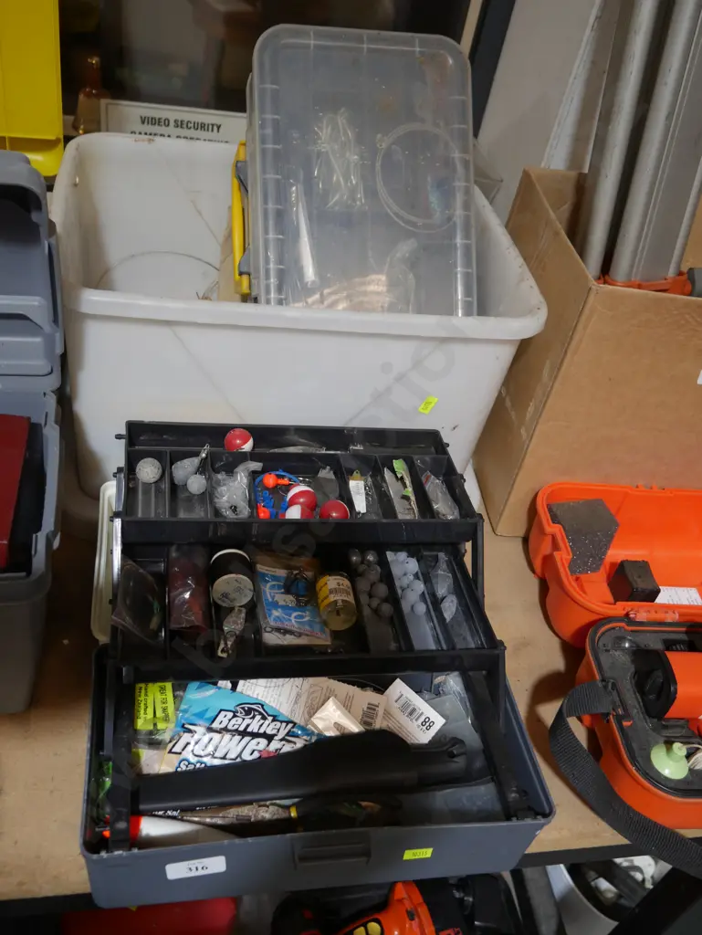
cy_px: 468
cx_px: 351
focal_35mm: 32
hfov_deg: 44.2
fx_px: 865
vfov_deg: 56.8
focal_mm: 16
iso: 400
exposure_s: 1/60
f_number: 3.6
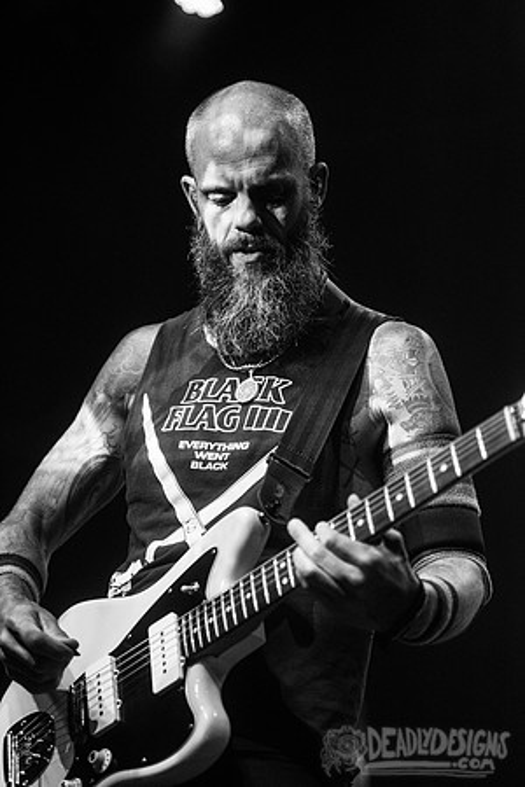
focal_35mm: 80
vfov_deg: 25.4
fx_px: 1750
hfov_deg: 17.1
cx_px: 262
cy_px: 394
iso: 3200
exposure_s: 1/500
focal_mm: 80
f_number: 3.2
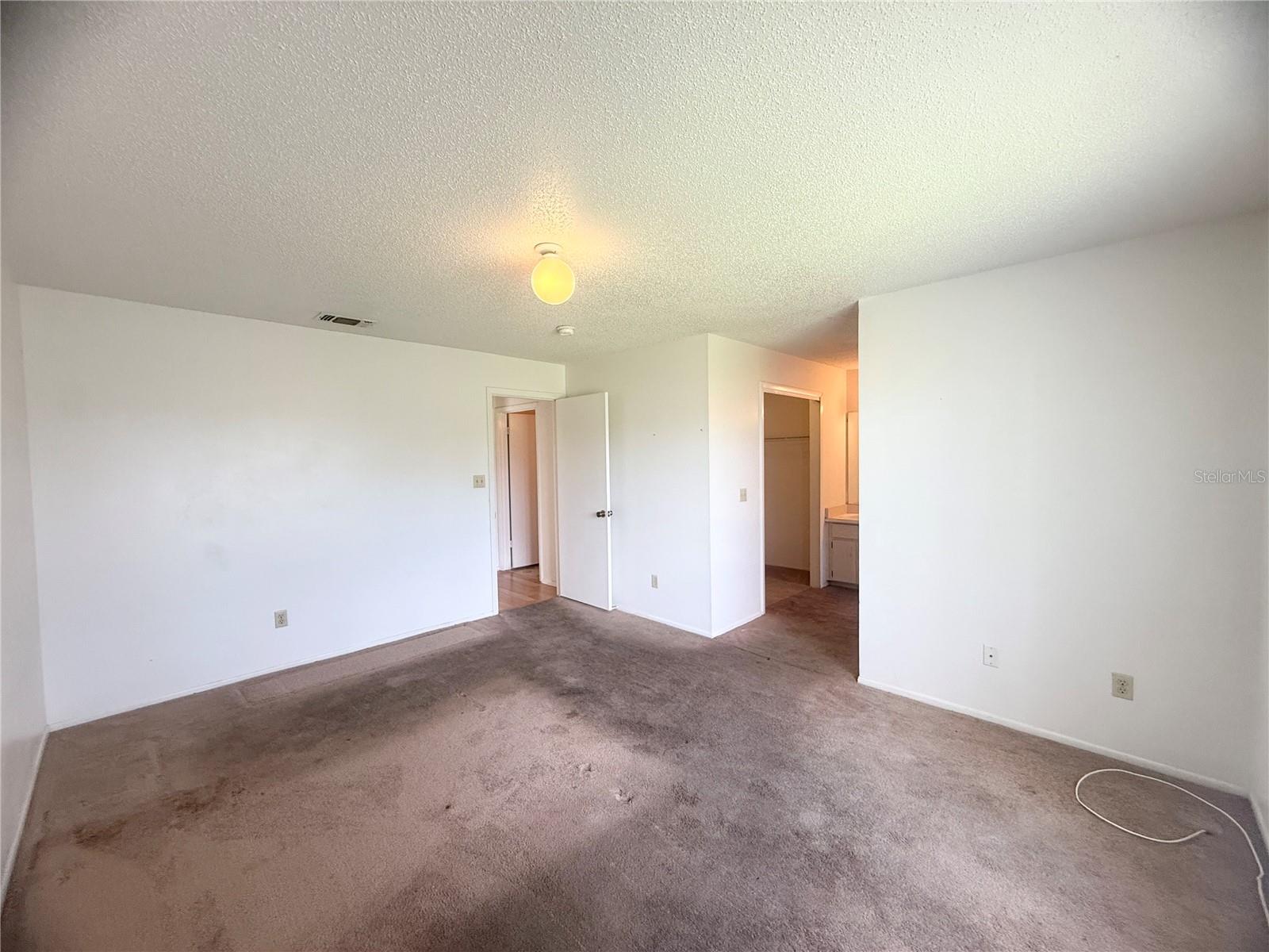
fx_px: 513
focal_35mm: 14
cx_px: 634
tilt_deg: -1.7
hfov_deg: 102.1
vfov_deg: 85.7
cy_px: 476
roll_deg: +1.0
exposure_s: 1/120
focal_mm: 2.22
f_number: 2.2
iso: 125
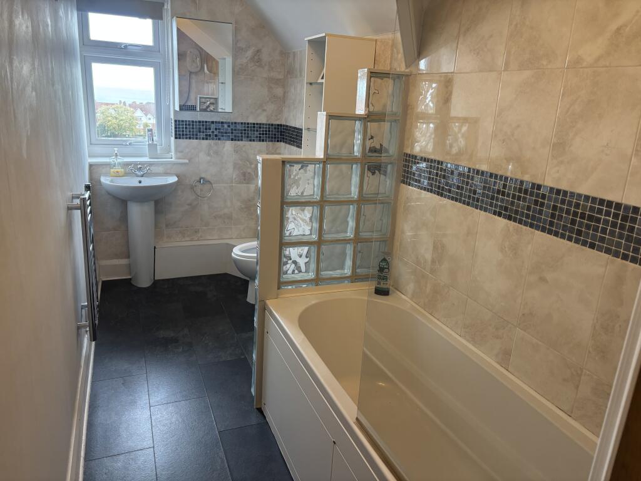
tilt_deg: -15.3
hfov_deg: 67.3
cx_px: 320
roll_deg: -3.8
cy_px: 240
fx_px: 481
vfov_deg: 53.1
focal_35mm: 26
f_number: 1.6
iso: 100
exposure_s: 1/50
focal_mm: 5.96
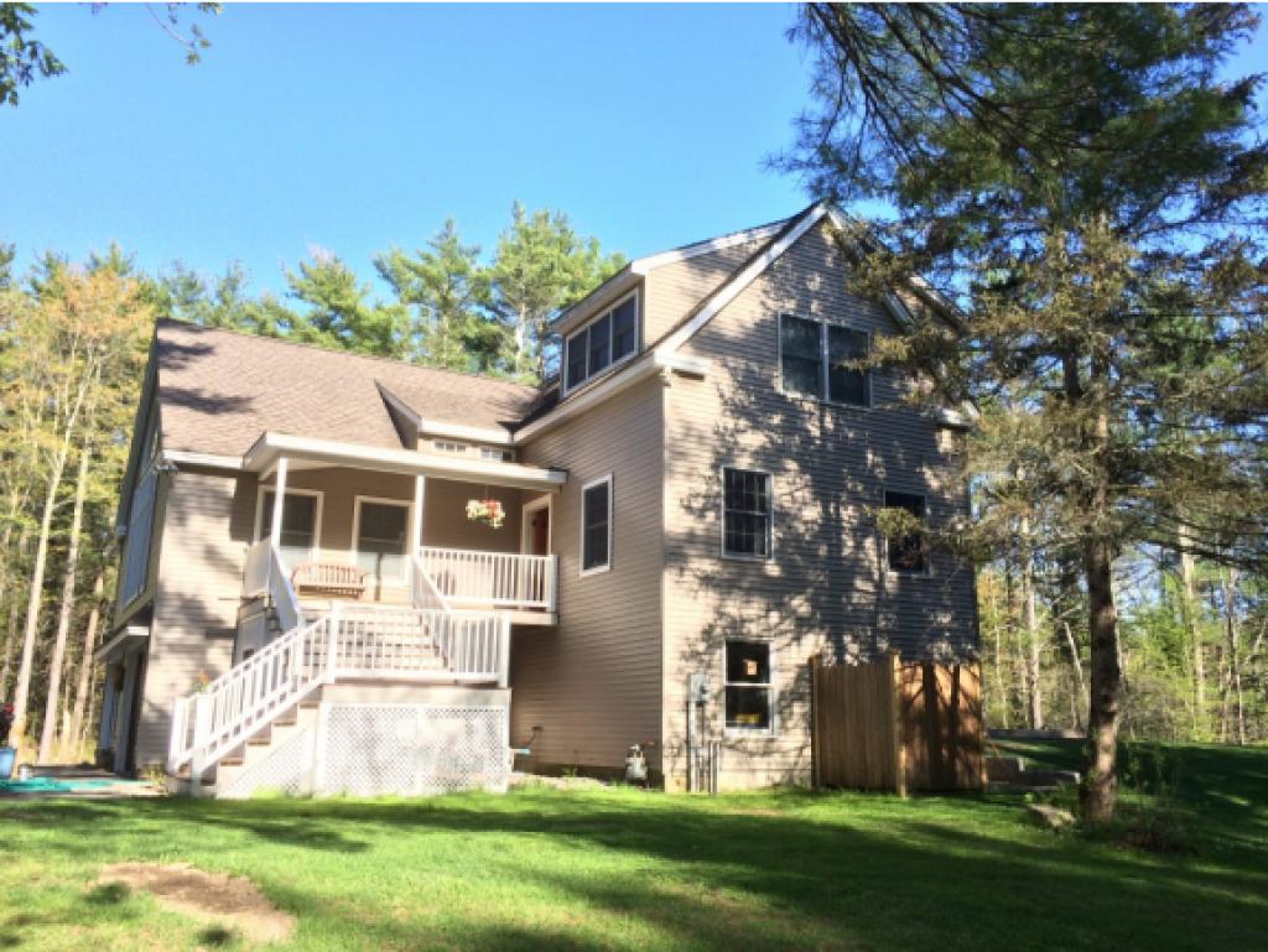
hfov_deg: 61.6
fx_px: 1063
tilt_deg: +13.7
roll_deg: +1.0
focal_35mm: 29
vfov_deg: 48.3
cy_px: 476
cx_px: 634
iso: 32
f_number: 2.2
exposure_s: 1/604
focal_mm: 4.15
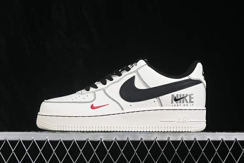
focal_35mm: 75
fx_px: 508
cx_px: 122
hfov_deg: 27.0
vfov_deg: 18.2
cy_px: 82
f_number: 8
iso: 160
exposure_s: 1/80
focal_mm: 50
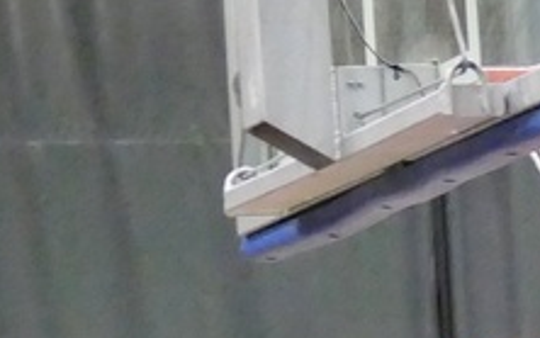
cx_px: 1014
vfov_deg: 2.7
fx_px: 7112
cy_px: 815
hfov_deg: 4.3
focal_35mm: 483
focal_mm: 28.21
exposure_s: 1/160
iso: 2500
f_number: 3.7
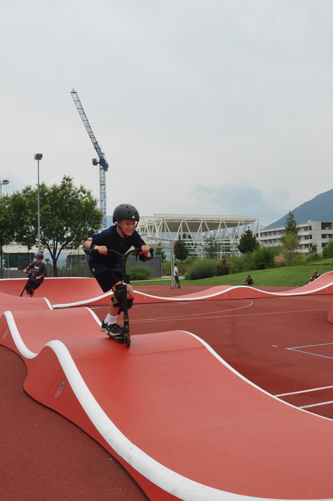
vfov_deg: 51.9
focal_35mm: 37
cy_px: 255
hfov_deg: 35.7
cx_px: 198
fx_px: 515
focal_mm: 18
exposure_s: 1/320
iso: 200
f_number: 9
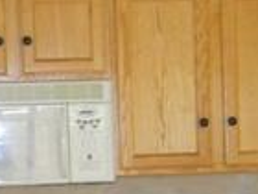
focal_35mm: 165
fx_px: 1230
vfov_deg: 8.8
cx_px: 153
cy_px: 294
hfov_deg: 12.0
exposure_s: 1/30
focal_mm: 6.4
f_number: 3.7
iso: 200
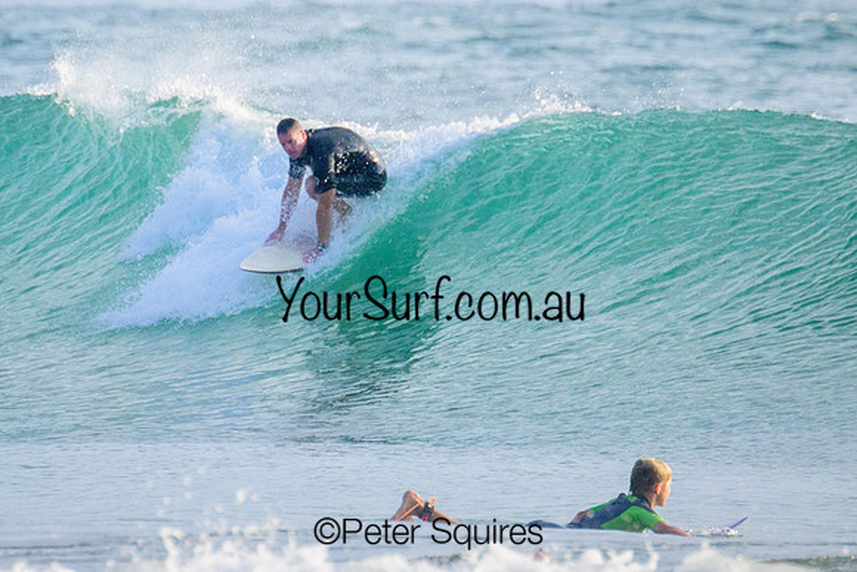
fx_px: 26090
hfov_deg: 1.9
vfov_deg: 1.3
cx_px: 273
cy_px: 197
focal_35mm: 1096
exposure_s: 1/2000
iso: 2200
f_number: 13
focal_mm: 800
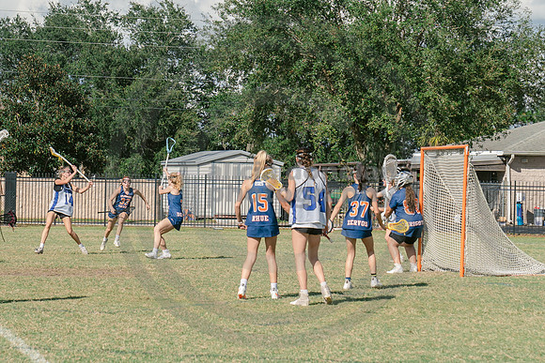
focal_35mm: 135
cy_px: 184
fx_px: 2043
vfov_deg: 10.2
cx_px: 184
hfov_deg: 15.2
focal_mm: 70
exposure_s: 1/1250
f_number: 5.6
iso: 250
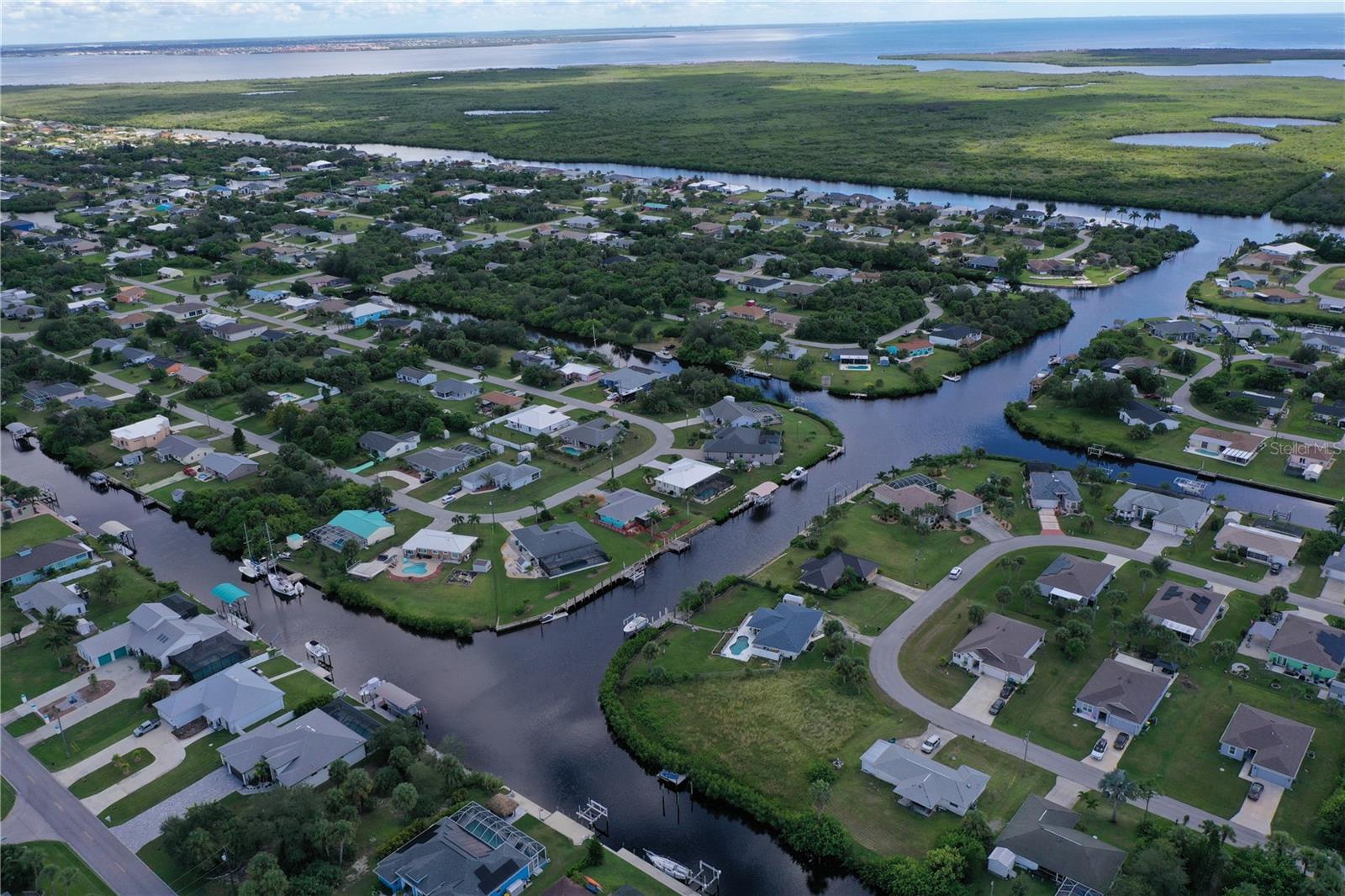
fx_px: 1046
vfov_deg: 46.4
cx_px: 672
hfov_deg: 65.5
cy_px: 448
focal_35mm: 28
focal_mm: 10.26
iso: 100
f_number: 5.6
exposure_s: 1/320
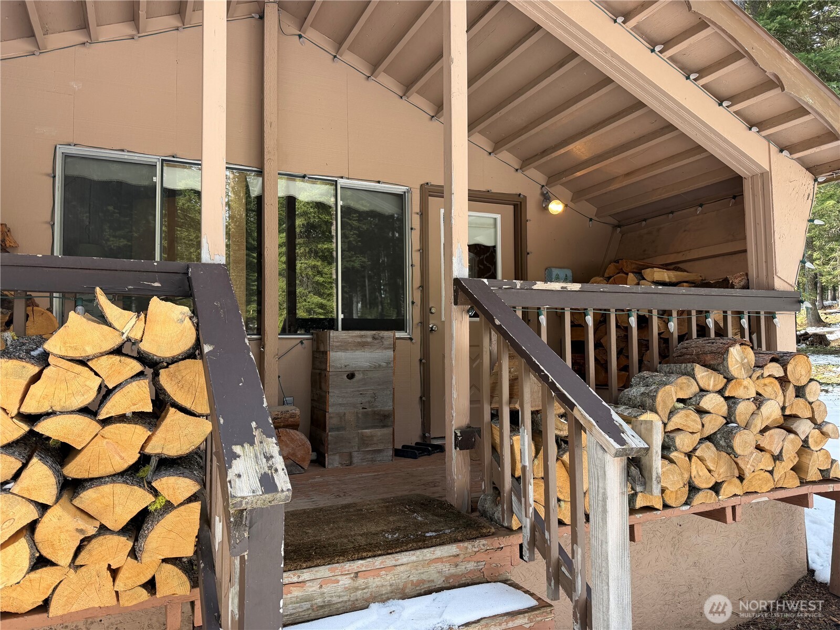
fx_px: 582
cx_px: 420
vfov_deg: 56.8
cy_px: 315
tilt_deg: +2.8
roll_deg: +0.2
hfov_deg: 71.6
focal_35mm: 24
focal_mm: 6.76
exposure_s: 1/377
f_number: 1.78
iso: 100
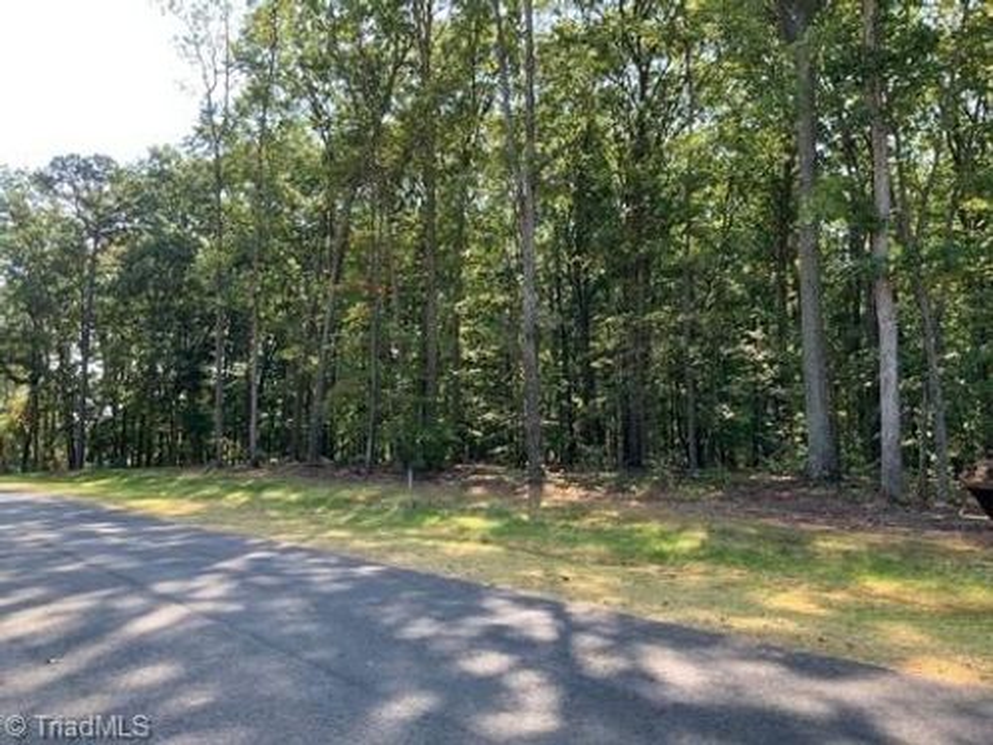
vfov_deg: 48.2
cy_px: 372
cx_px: 496
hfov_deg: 61.7
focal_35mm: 29
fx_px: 832
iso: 16
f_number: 1.8
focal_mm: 3
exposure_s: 1/204
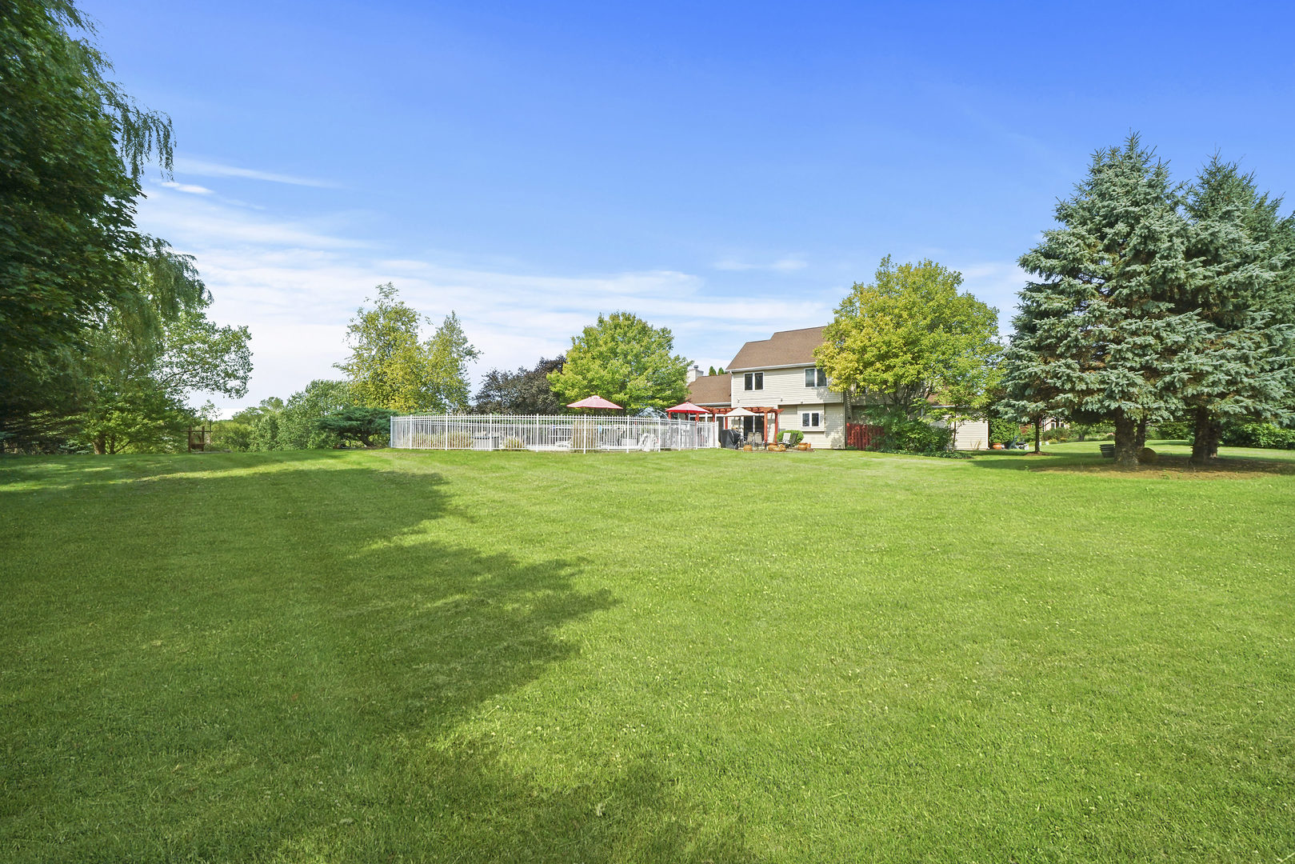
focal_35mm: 12
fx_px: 432
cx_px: 648
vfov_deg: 90.0
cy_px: 432
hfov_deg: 112.6
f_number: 22
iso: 400
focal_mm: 12
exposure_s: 1/100
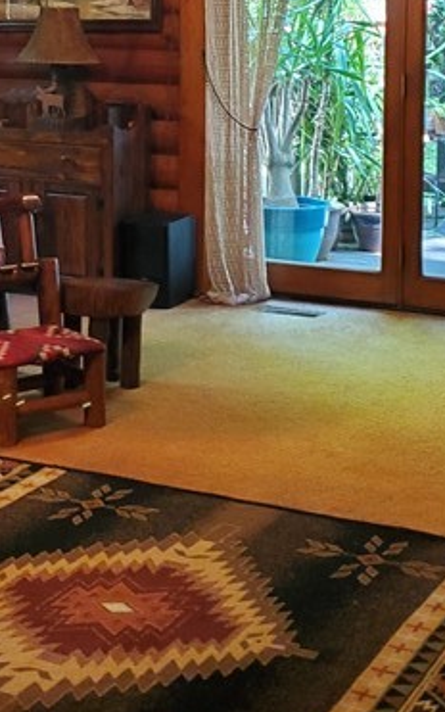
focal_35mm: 76
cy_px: 119
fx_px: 1474
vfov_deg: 26.5
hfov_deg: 17.1
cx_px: 121
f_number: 1.5
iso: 250
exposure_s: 1/40
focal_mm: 4.3
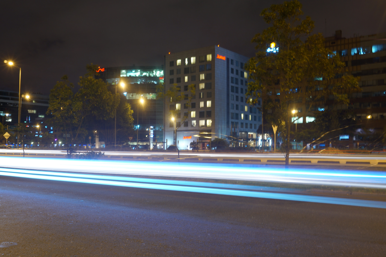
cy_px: 128
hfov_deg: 55.1
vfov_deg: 38.3
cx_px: 193
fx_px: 370
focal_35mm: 34
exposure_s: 5
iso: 100
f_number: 6.3
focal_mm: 23
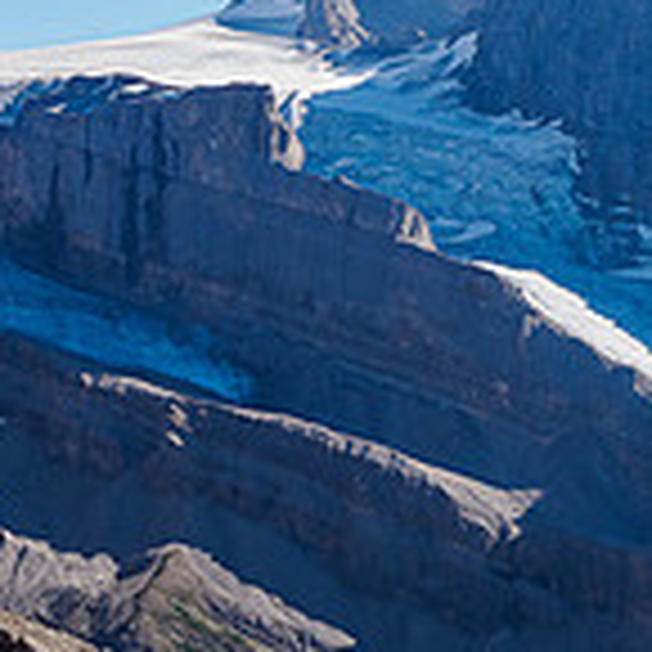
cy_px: 416
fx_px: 2110
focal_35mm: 99
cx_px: 355
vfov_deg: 17.5
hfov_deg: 17.6
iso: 200
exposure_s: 1/320
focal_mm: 14
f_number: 8
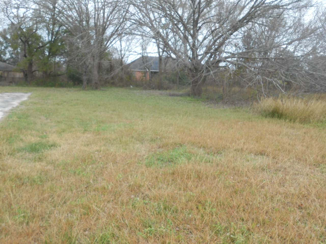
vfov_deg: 46.8
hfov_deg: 60.0
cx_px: 163
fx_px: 283
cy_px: 122
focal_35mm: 30
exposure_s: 1/125
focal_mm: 5.3
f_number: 3.8
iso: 80
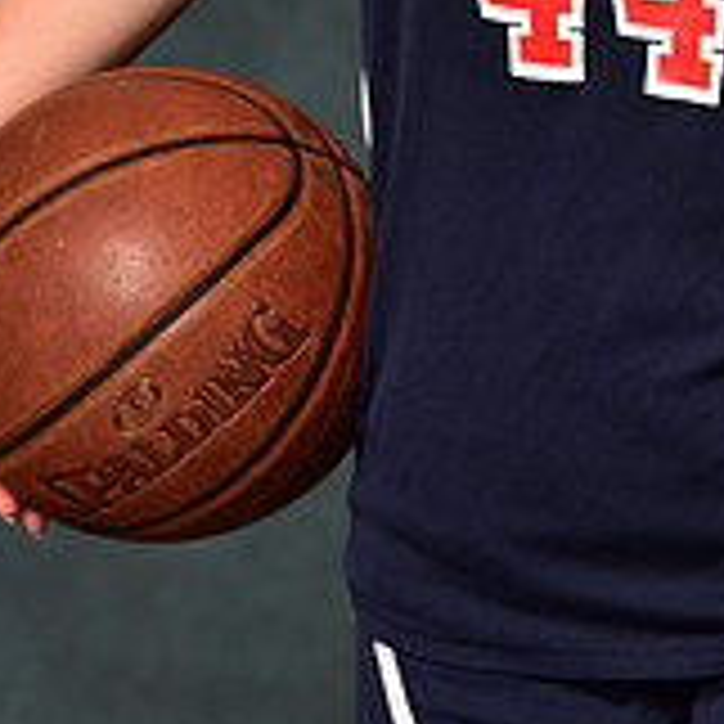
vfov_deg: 4.4
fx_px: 9394
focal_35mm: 397
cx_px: 690
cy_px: -328
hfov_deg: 4.4
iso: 200
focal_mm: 130
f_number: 4.5
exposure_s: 1/200
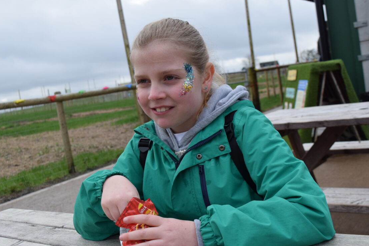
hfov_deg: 45.4
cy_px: 121
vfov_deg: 31.2
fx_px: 441
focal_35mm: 43
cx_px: 184
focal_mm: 22
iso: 400
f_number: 5.6
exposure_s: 1/1250
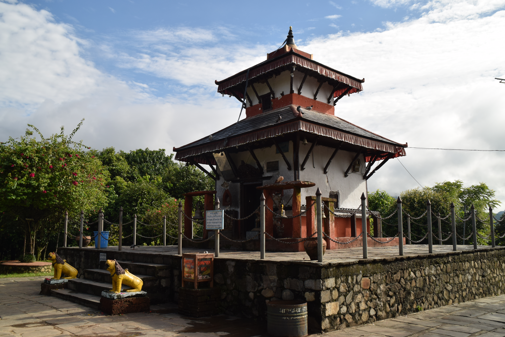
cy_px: 168
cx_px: 252
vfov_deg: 40.0
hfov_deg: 57.2
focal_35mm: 33
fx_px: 463
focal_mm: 22
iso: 200
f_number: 11
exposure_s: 1/500
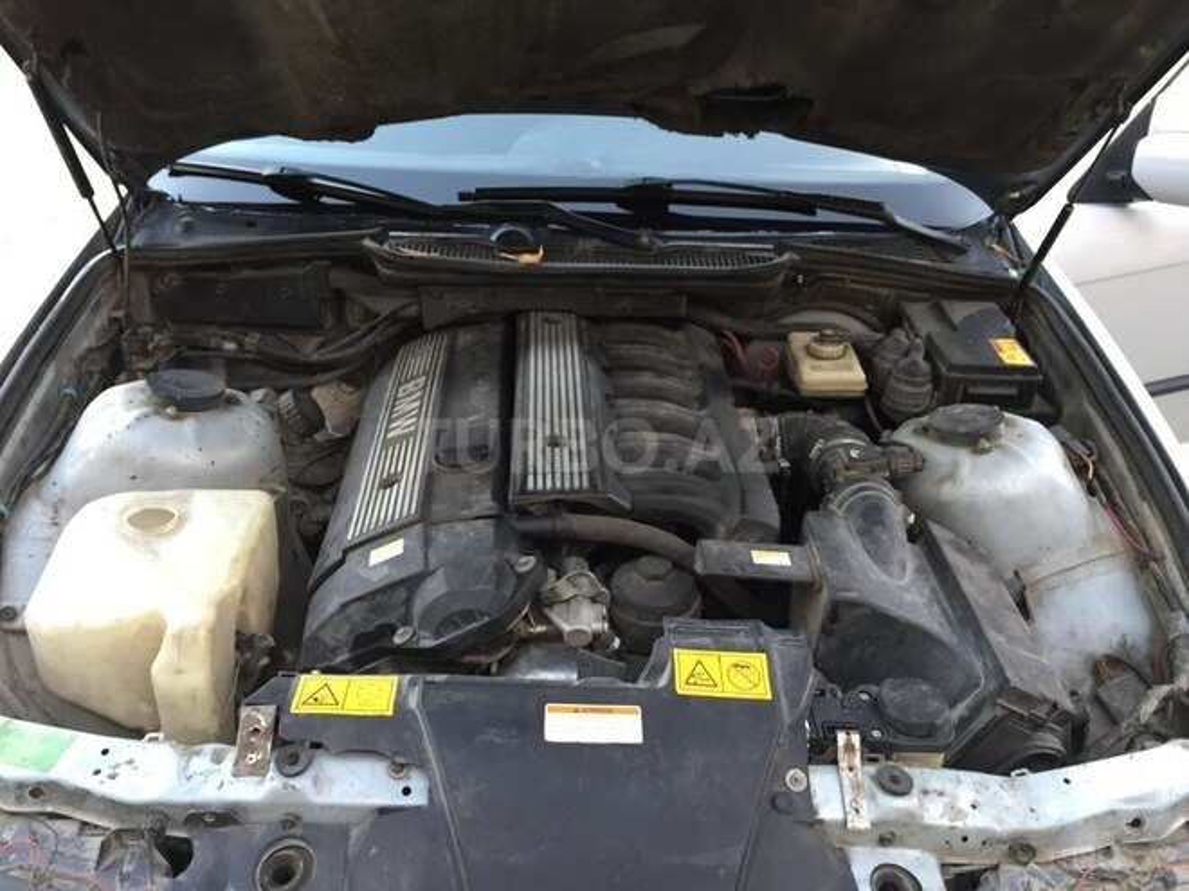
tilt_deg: -34.9
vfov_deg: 48.2
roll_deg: -5.8
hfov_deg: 61.7
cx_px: 594
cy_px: 446
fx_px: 996
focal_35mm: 29
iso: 125
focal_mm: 4.15
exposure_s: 1/33
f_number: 2.2
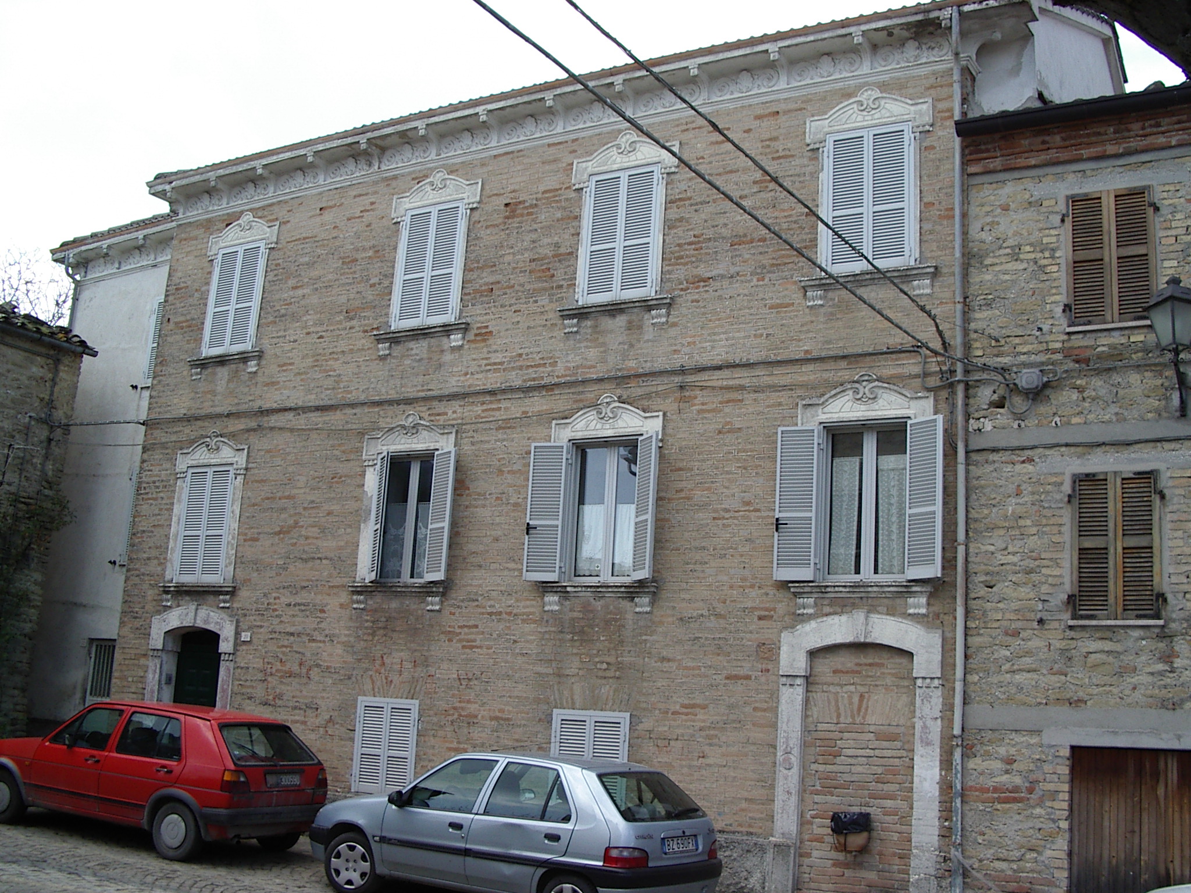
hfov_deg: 49.0
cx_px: 596
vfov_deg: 37.7
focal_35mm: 38
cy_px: 446
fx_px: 1307
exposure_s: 1/250
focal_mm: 5.8
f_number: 4.8
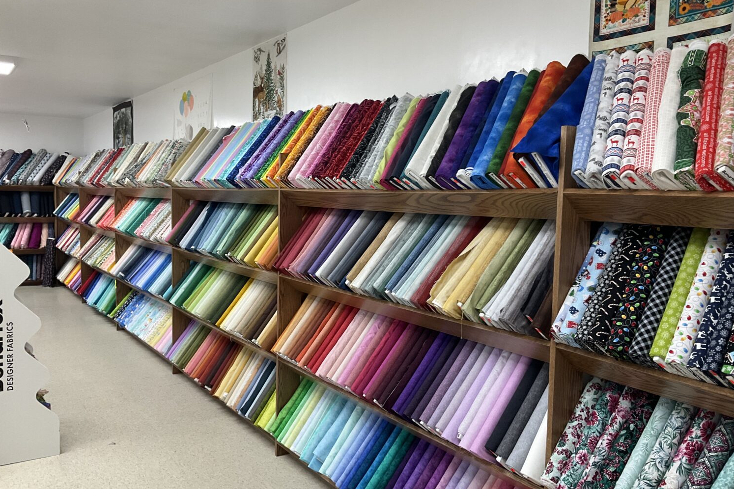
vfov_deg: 42.3
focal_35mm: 31
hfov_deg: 60.3
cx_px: 374
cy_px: 246
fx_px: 632
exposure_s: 1/60
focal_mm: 3
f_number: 1.8
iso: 80
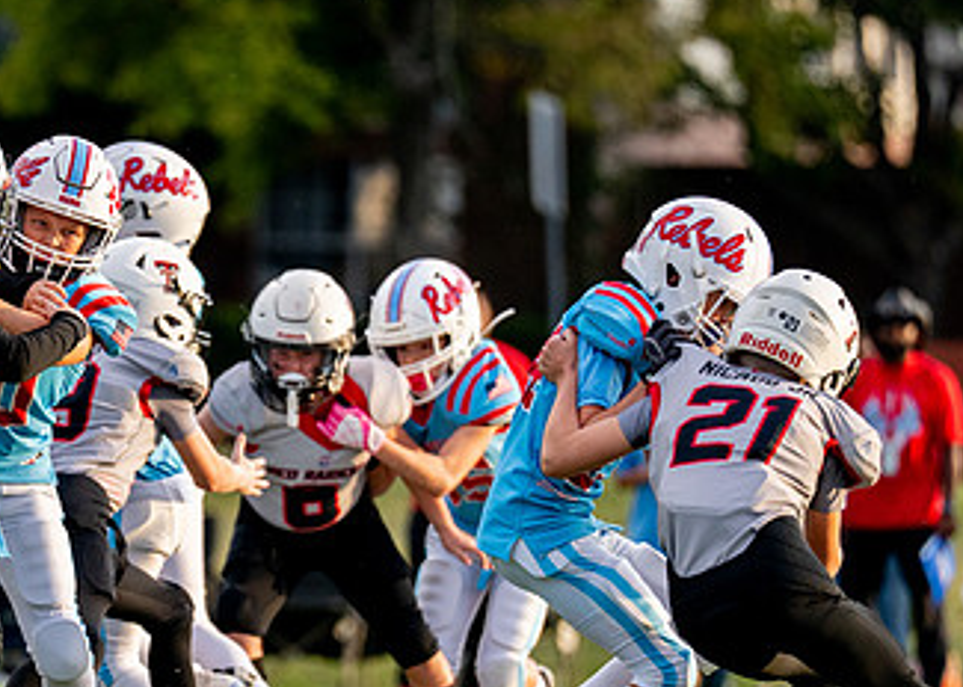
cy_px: 462
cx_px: 121
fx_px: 13371
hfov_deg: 4.1
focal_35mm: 489
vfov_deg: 2.9
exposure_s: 1/2000
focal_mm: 200
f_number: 2.8
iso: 640
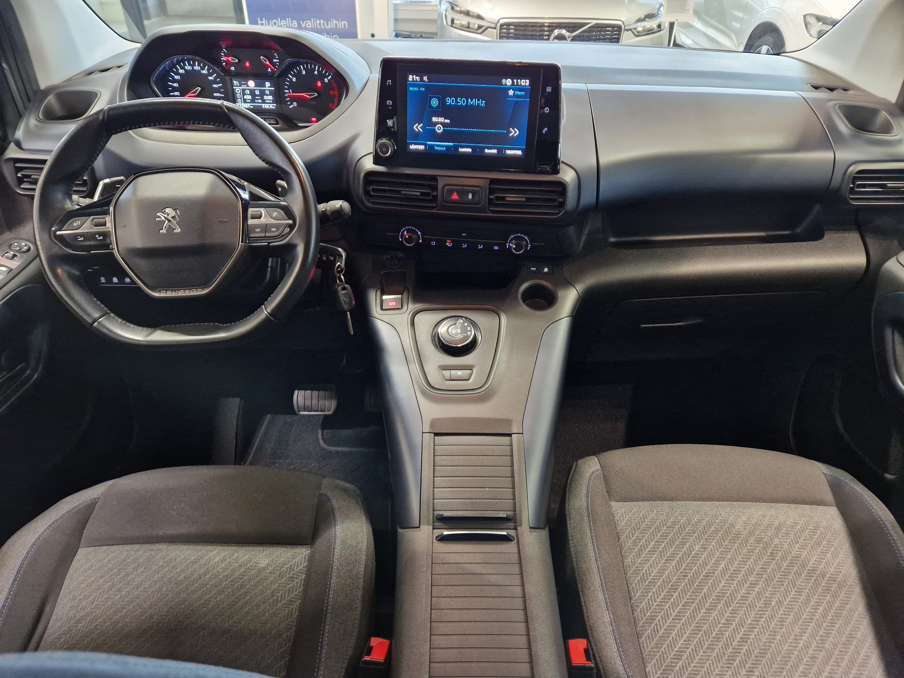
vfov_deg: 58.9
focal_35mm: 23
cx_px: 452
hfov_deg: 73.9
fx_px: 601
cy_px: 339
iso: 500
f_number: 1.8
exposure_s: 1/100
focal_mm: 5.4
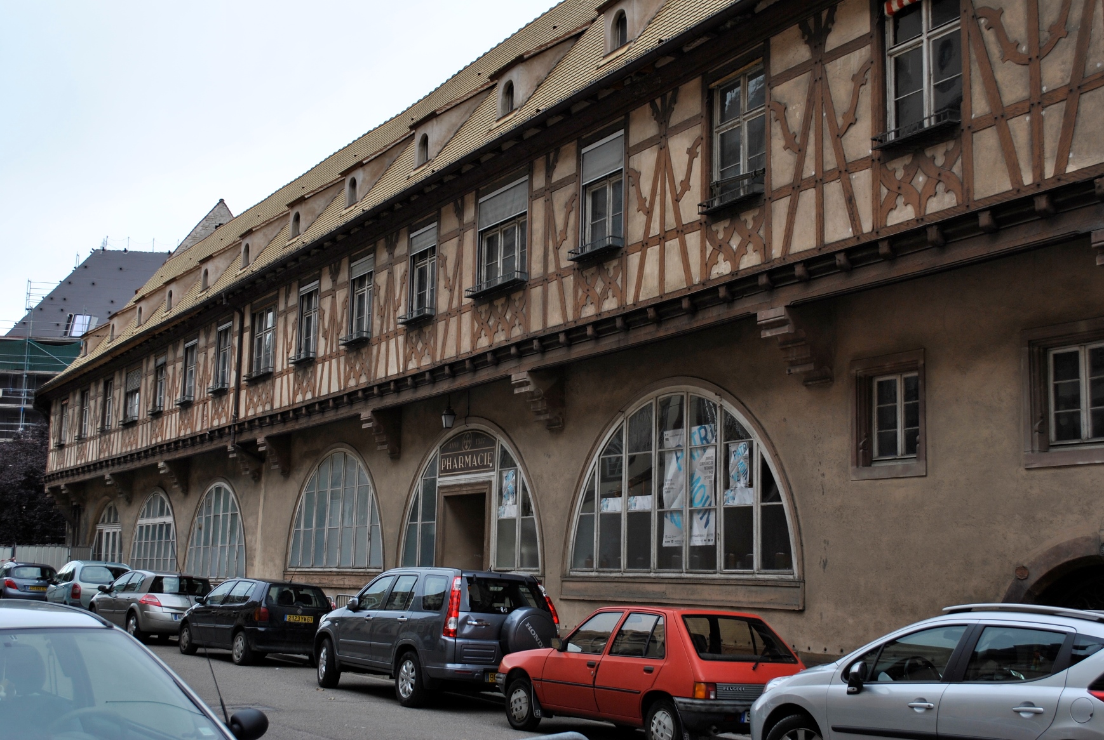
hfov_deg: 44.9
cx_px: 552
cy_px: 370
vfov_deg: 31.0
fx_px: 1336
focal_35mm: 44
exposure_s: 1/125
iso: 110
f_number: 5.6
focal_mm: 29
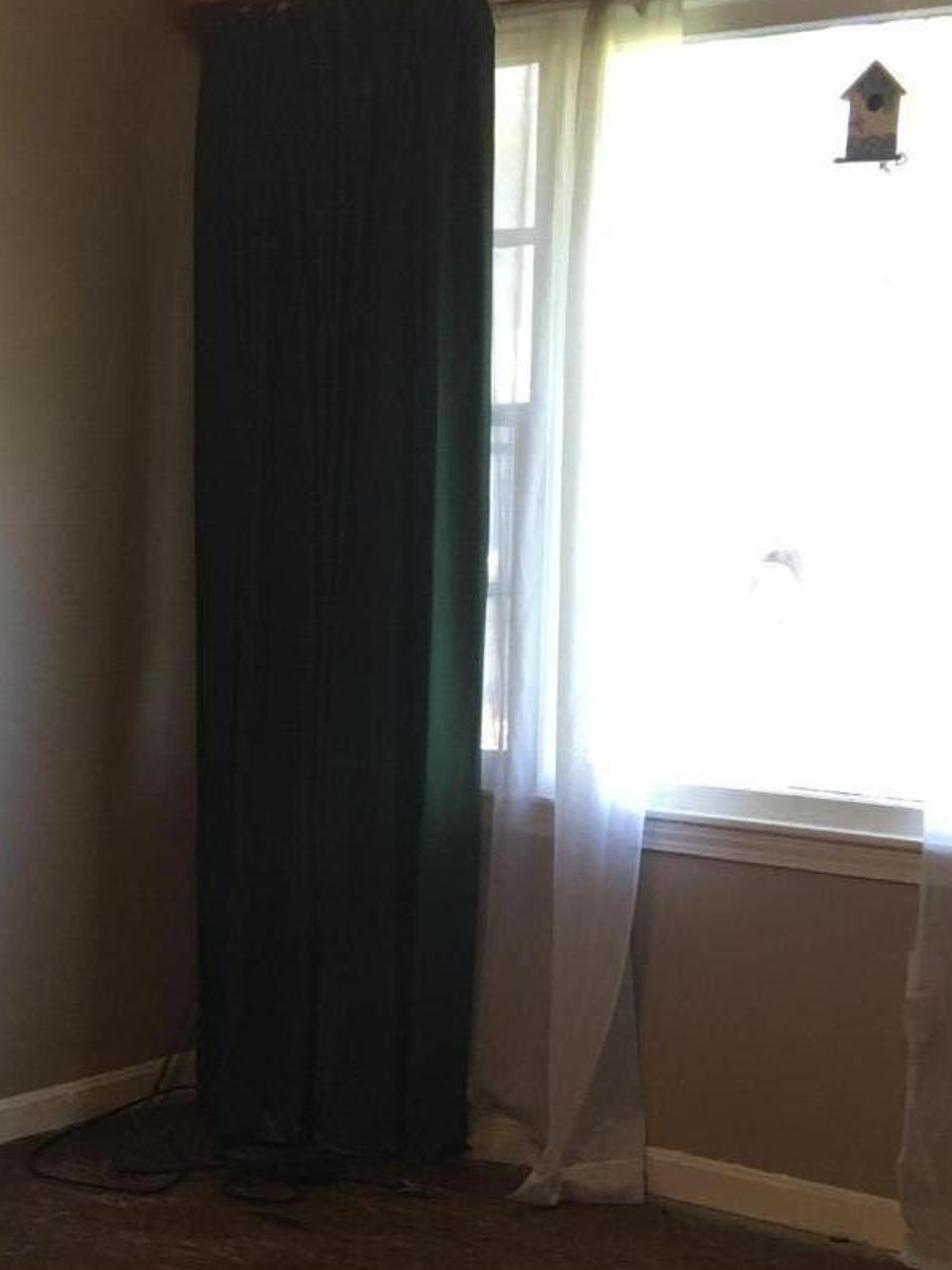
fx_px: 2678
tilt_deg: -8.6
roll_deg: +0.4
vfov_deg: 26.5
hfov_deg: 19.7
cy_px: 888
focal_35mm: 73
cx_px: 45
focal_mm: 4.15
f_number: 2.2
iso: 32
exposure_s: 1/15
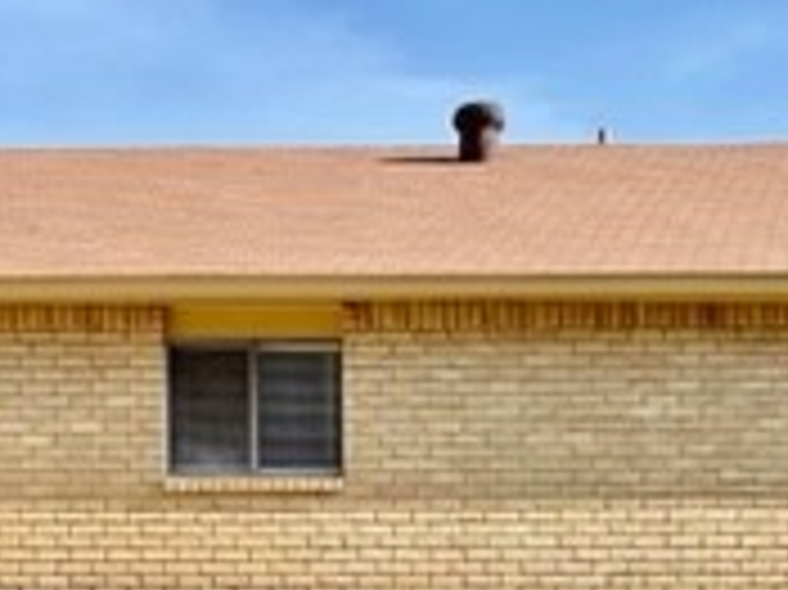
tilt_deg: -1.9
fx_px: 2161
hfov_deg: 20.6
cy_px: 649
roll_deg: -0.1
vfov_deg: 15.1
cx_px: 333
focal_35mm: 95
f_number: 1.6
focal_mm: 5.1
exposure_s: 1/2288
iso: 32
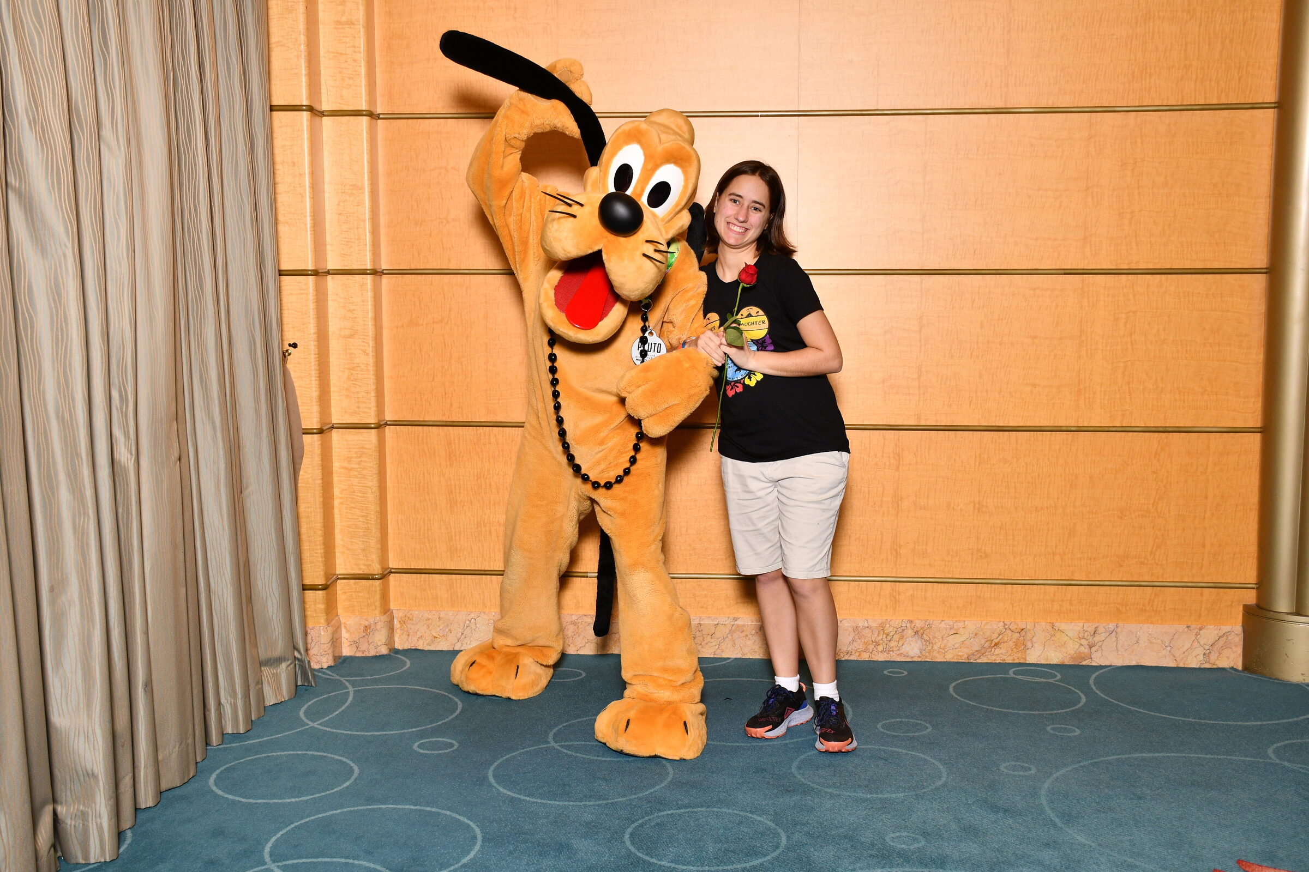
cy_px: 436
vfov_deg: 34.2
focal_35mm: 39
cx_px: 654
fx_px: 1418
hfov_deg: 49.6
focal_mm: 26
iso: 400
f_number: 5.6
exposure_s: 1/125
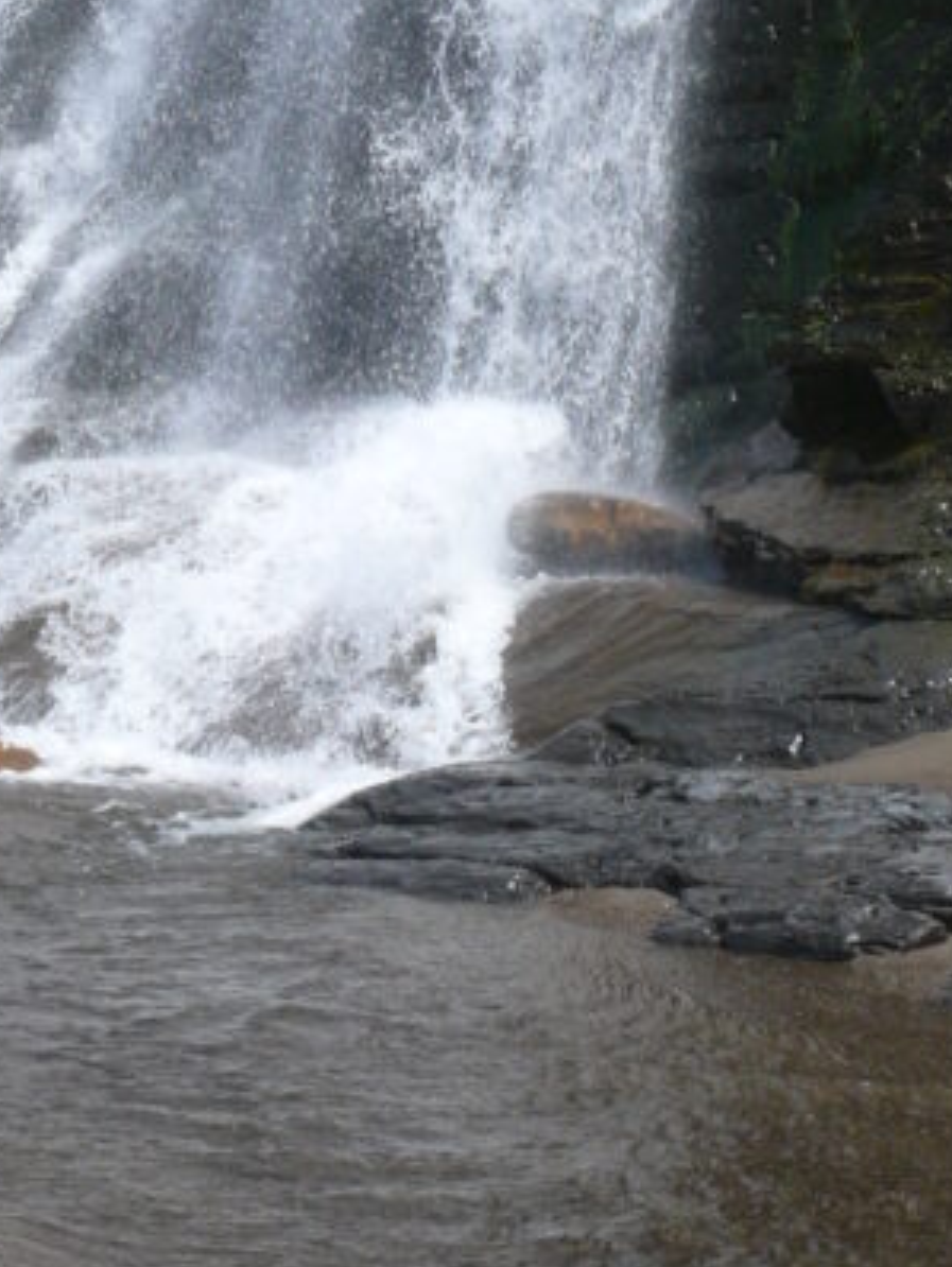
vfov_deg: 20.6
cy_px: -185
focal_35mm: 90
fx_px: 3297
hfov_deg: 16.4
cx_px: 334
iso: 100
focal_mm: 7.4
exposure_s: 1/500
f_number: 5.6
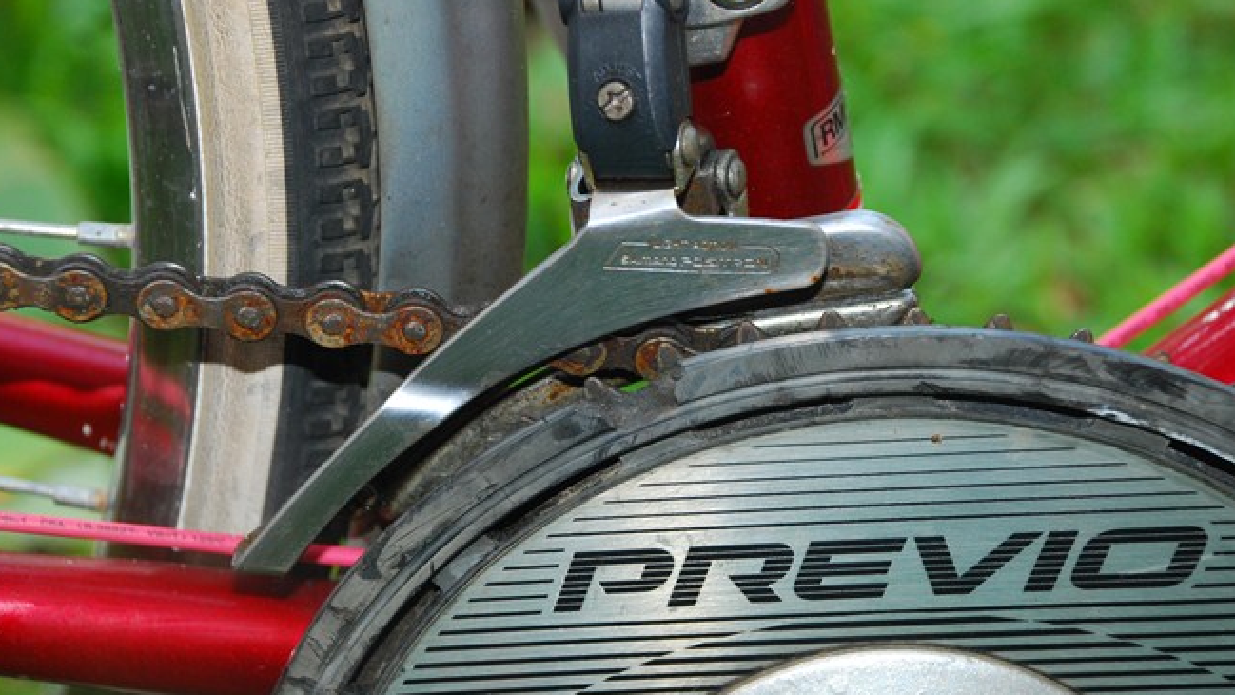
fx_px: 3733
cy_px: 284
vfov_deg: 10.6
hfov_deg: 18.8
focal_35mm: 114
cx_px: 613
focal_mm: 70
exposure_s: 1/60
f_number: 7.1
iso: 400
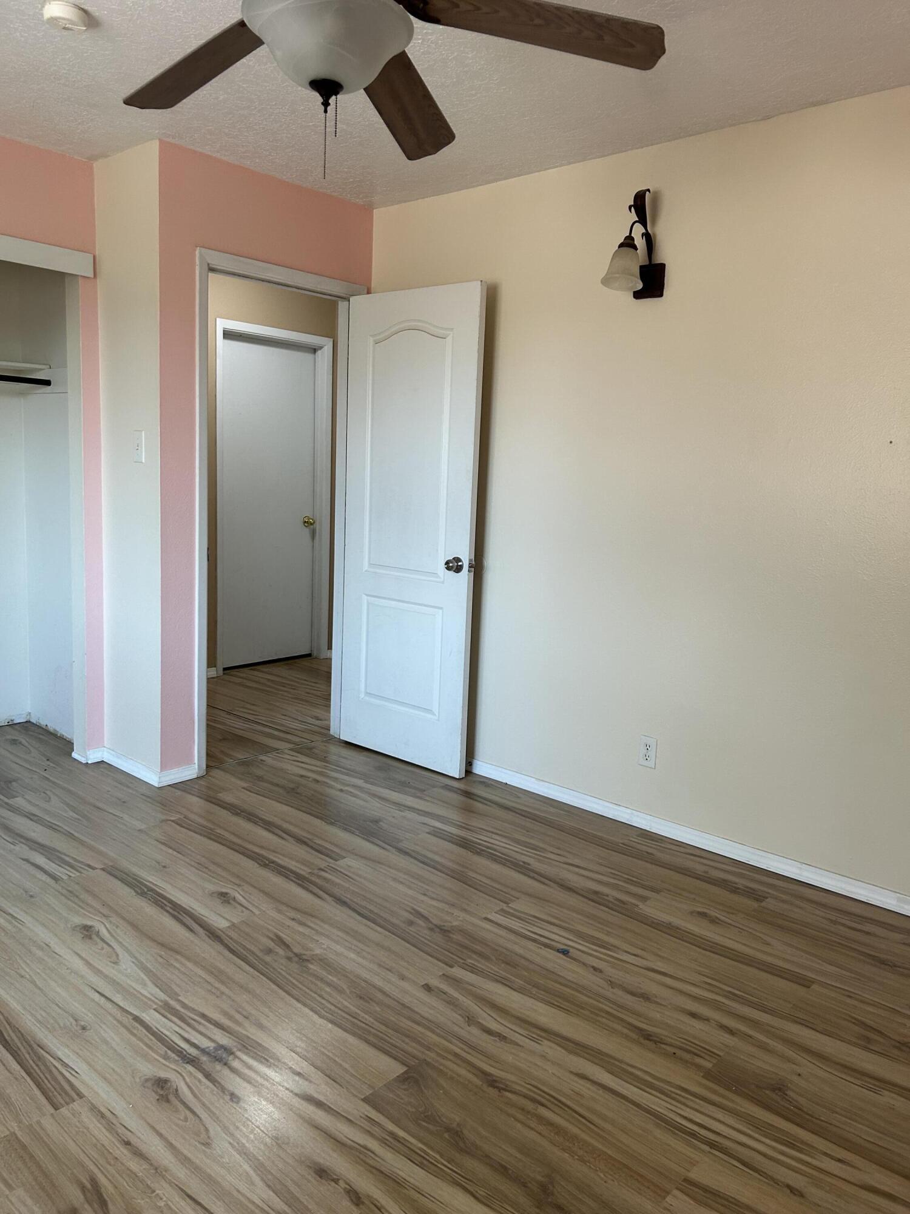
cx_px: 455
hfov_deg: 53.1
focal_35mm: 26
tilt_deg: -7.6
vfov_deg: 67.3
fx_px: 911
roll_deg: -2.9
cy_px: 607
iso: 125
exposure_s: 1/120
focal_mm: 5.7
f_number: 1.5
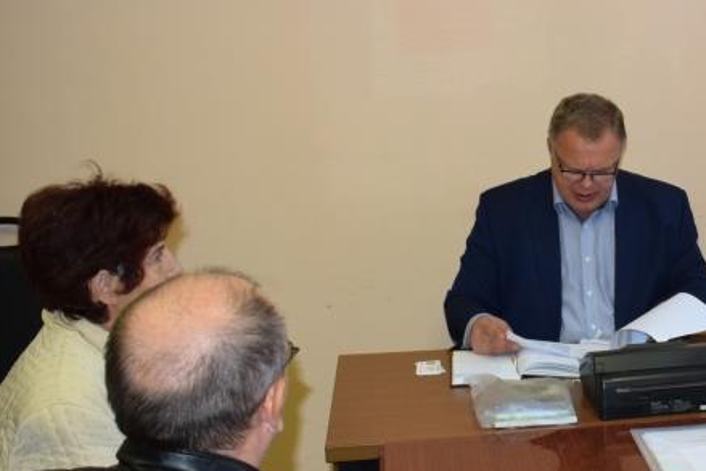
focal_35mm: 63
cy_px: 237
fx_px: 1236
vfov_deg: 21.6
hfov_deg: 30.1
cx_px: 671
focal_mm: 18
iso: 800
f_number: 5
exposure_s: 1/100
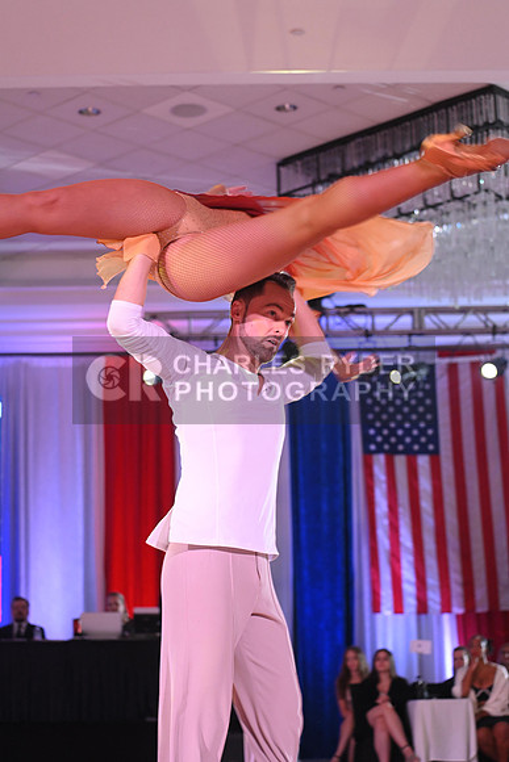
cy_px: 381
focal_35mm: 70
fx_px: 1484
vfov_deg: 28.8
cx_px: 254
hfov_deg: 19.5
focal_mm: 70
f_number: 4.5
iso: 1600
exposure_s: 1/200
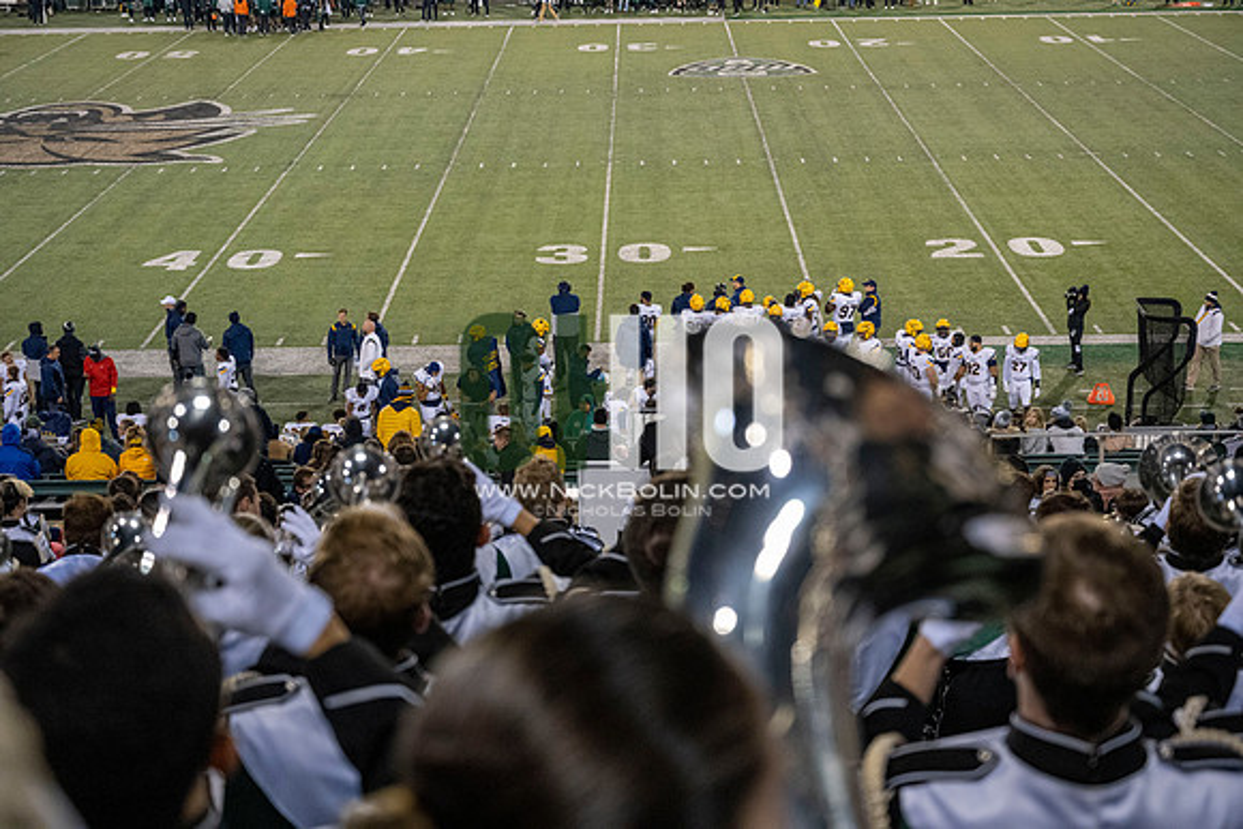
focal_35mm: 54
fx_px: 1865
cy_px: 414
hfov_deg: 36.9
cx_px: 622
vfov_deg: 25.1
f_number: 4
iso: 3200
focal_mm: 54
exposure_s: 1/500
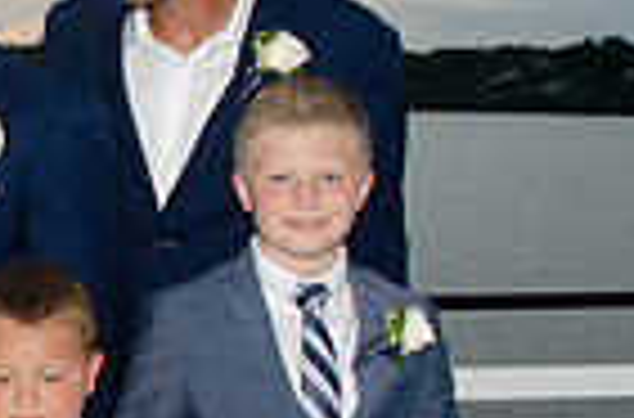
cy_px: 391
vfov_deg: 12.1
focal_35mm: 111
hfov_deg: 16.5
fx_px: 1948
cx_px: -378
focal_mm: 18
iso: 200
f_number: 5.6
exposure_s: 1/125
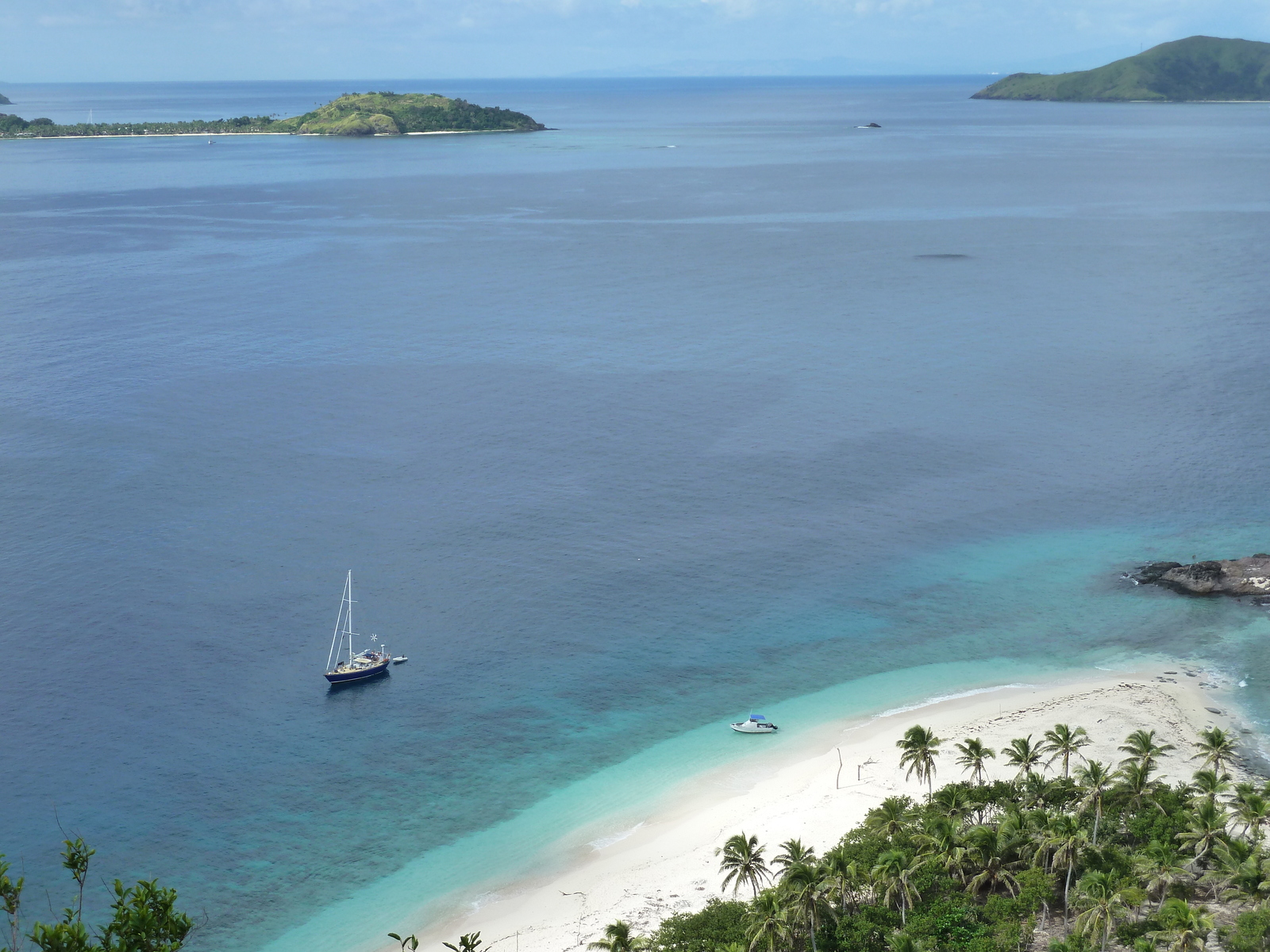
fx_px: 2165
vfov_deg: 24.8
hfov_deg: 32.7
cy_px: 476
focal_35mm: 59
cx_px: 635
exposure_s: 1/500
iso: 125
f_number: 4.5
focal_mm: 9.7
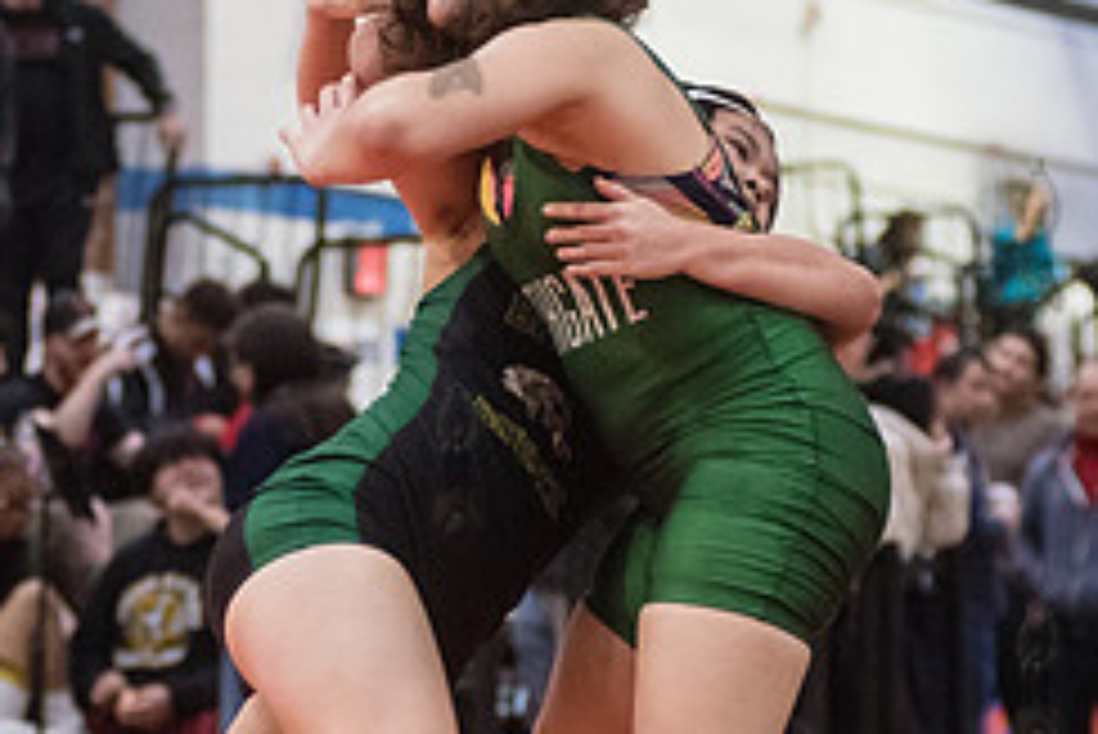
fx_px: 6012
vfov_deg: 7.0
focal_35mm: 197
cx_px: 454
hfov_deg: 10.4
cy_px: 453
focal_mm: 80
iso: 8000
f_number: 3.2
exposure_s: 1/500
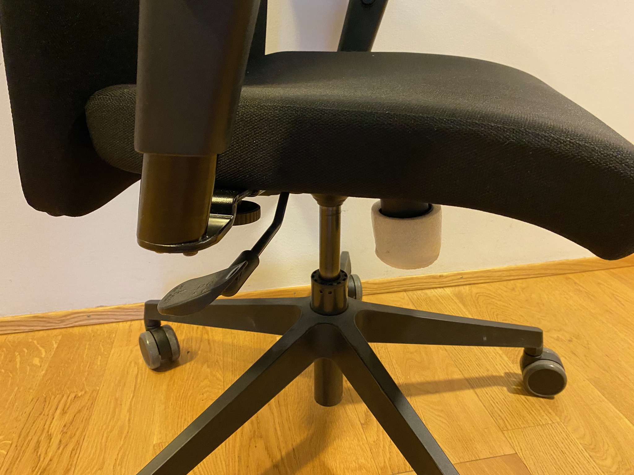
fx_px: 476
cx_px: 317
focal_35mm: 26
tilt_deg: -23.6
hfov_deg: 67.3
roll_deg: +0.7
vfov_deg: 53.1
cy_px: 238
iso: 500
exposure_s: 1/50
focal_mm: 4.25
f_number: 1.8
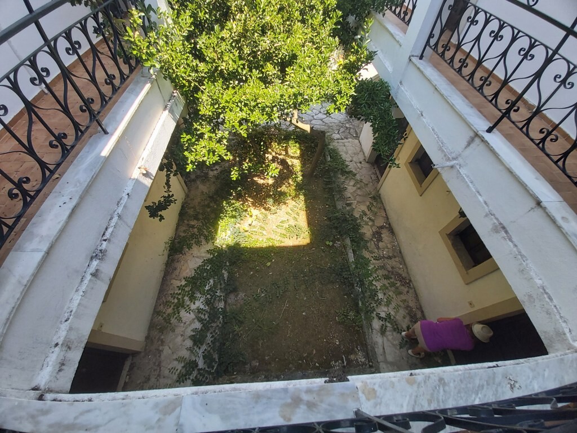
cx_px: 288
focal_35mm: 12
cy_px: 216
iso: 40
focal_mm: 1.42
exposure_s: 1/238
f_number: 2.2
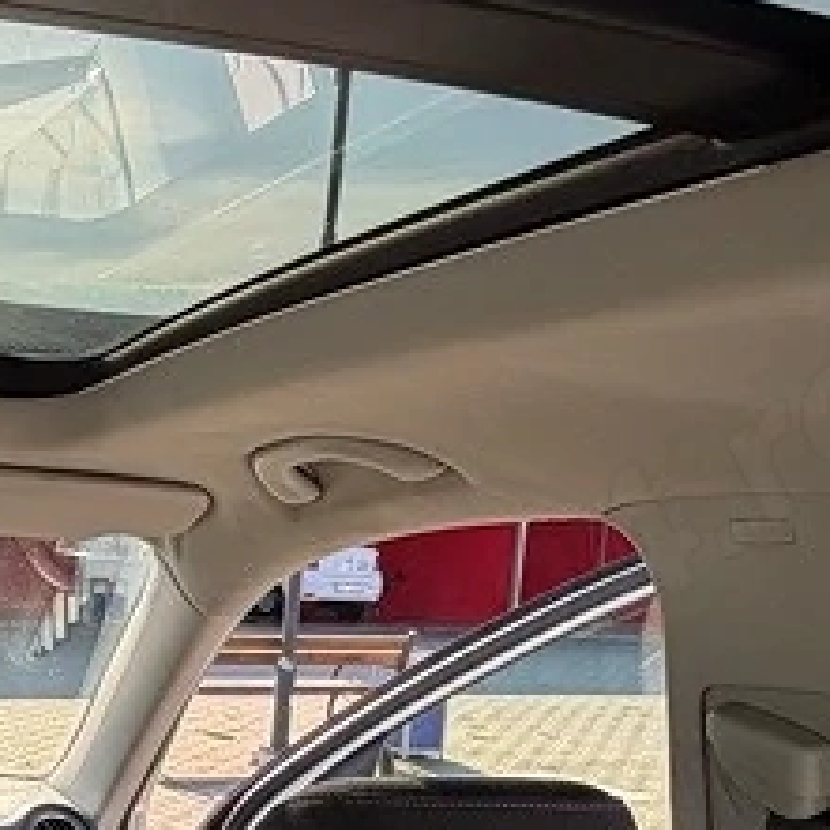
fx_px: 1519
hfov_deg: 26.4
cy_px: 680
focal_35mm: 56
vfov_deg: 29.8
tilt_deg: -6.8
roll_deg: -2.7
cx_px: -222
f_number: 2.2
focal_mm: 2.22
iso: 40
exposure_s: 1/239
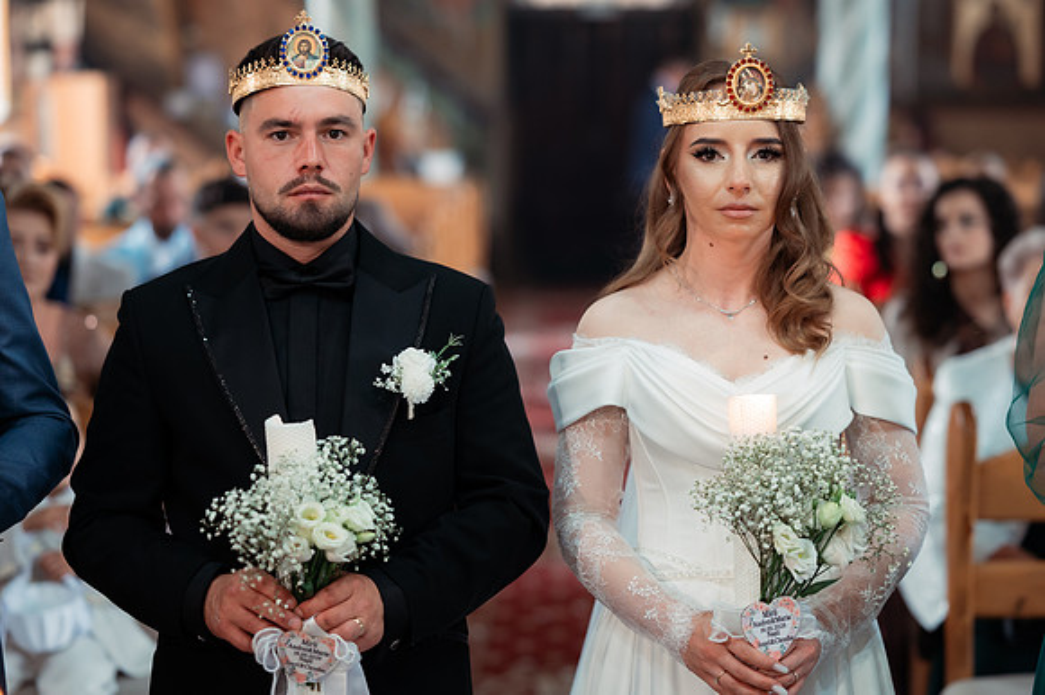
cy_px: 348
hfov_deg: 22.9
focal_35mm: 89
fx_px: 2582
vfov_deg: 15.3
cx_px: 547
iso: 1600
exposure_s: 1/320
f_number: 2.2
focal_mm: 85
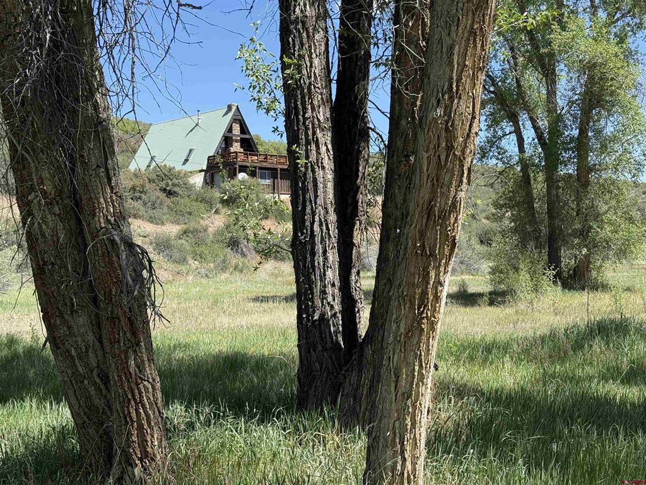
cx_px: 323
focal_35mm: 48
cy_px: 242
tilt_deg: +2.2
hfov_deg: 39.7
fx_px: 896
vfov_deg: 30.3
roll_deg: +1.0
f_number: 1.78
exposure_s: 1/2494
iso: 80
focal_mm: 6.76
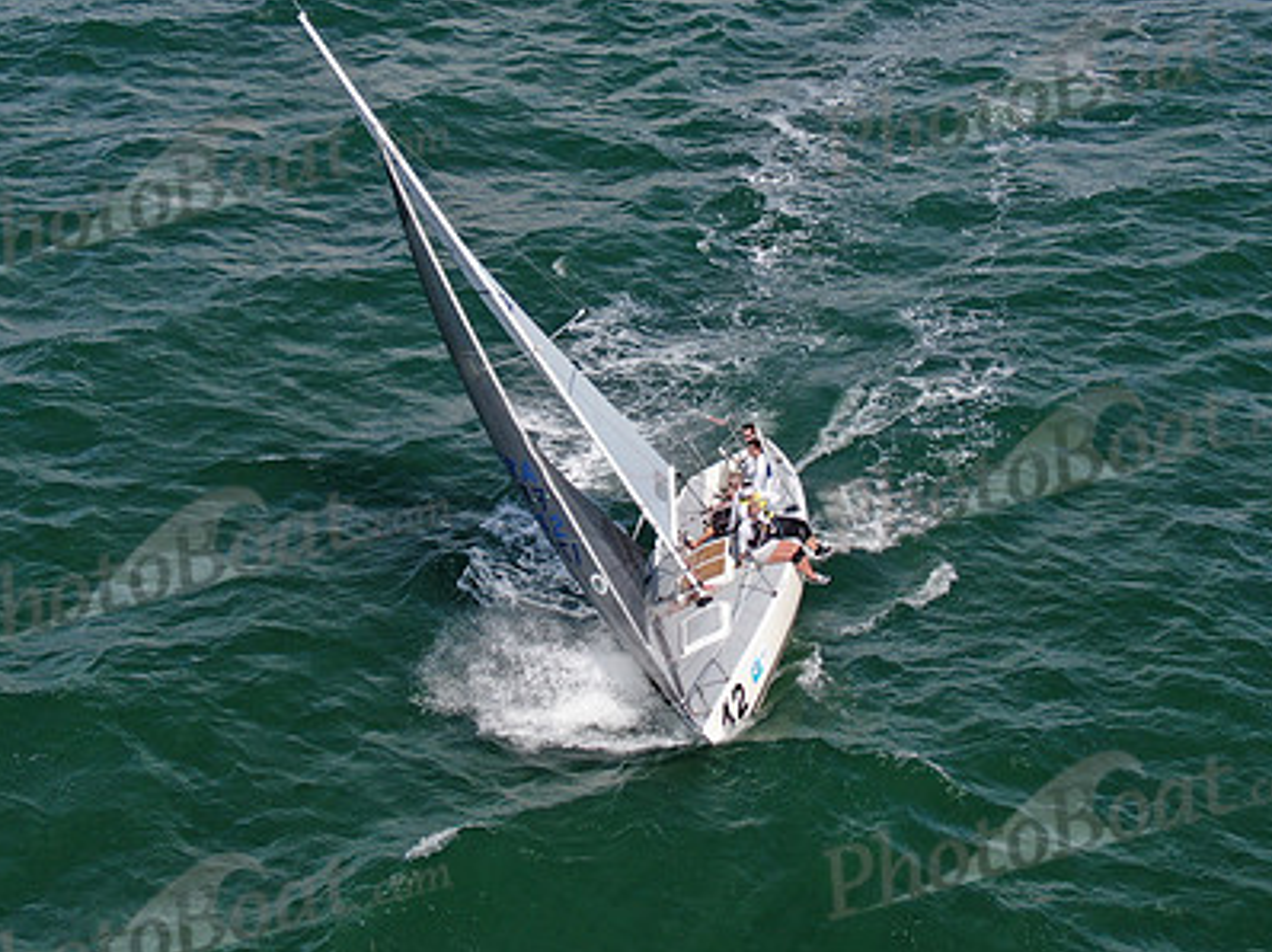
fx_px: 2571
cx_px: 639
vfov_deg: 20.9
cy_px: 324
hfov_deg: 27.8
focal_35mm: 70
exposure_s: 1/800
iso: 100
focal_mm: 8.6
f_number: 3.8
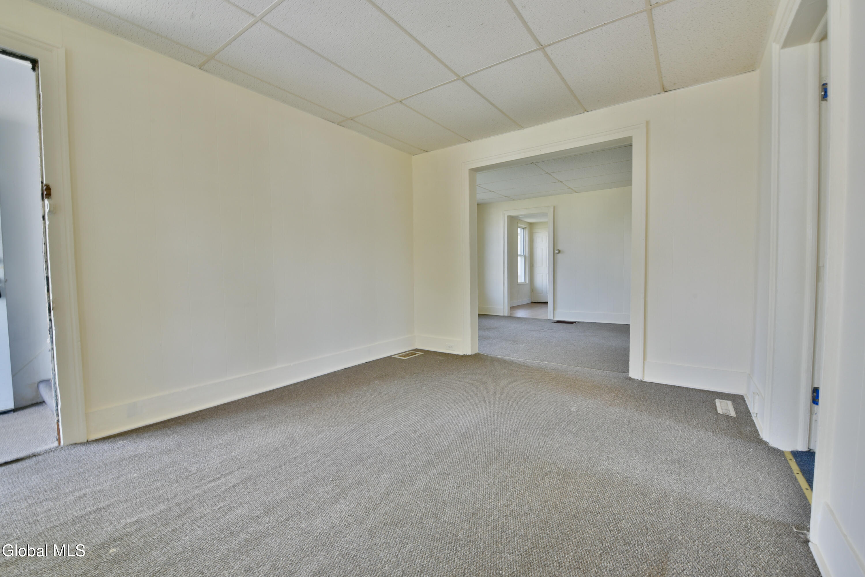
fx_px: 337
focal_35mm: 14
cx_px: 432
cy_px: 288
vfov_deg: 81.3
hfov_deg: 104.2
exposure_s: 1/20
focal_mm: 14
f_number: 11
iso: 800
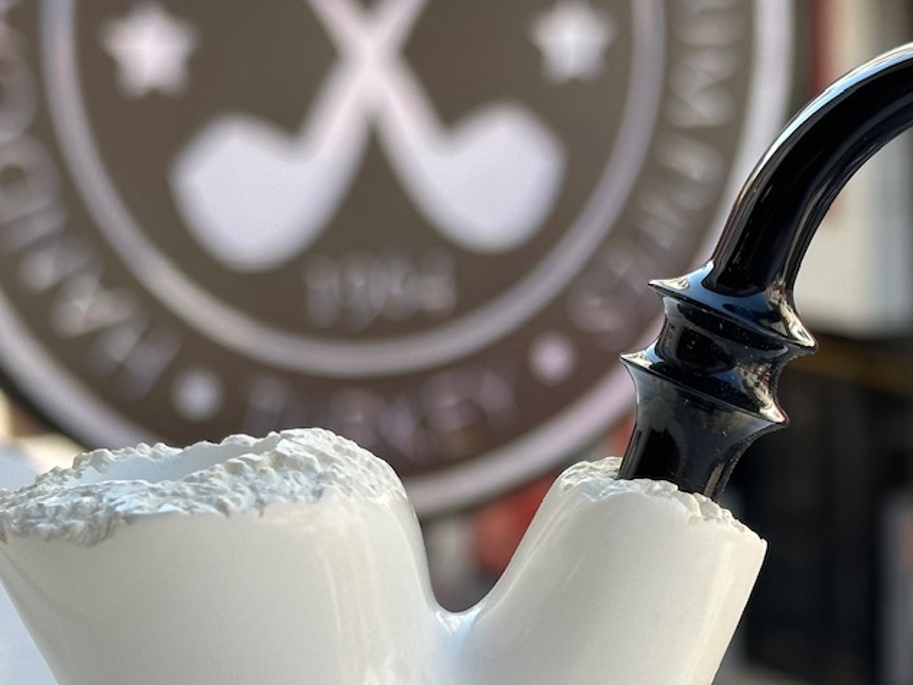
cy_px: 554
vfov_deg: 15.1
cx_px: 629
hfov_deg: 20.1
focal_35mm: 97
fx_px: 2559
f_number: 1.78
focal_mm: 6.86
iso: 64
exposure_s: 1/767
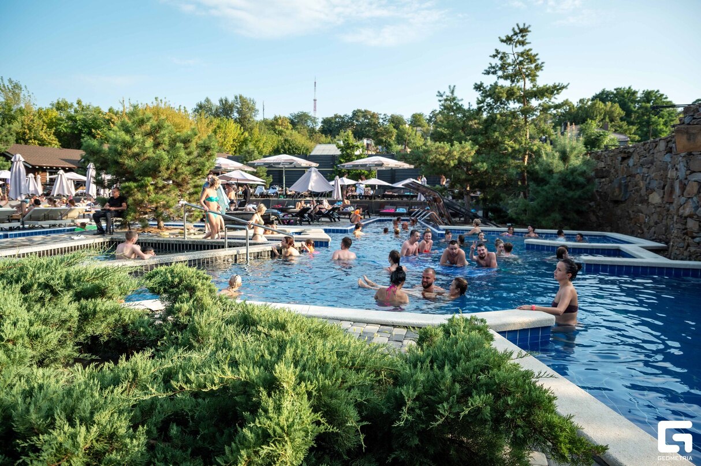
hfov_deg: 73.8
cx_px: 350
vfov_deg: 53.0
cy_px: 233
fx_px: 467
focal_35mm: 24
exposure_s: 1/500
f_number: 3.5
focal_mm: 24
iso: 100
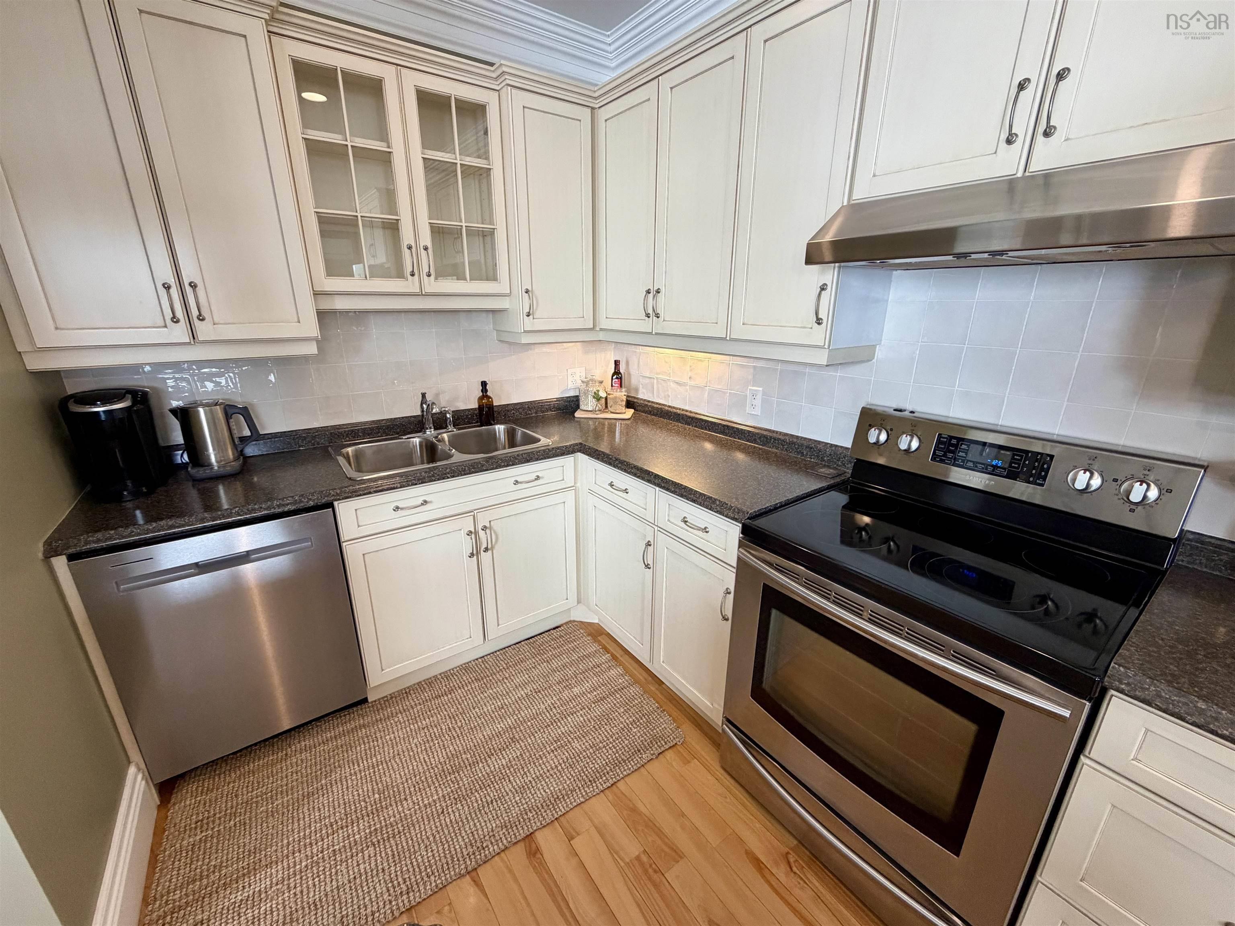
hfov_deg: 102.1
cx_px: 618
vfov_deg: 85.7
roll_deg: -0.4
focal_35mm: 14
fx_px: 499
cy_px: 463
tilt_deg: -17.9
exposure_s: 1/120
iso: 320
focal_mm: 2.22
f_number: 2.2
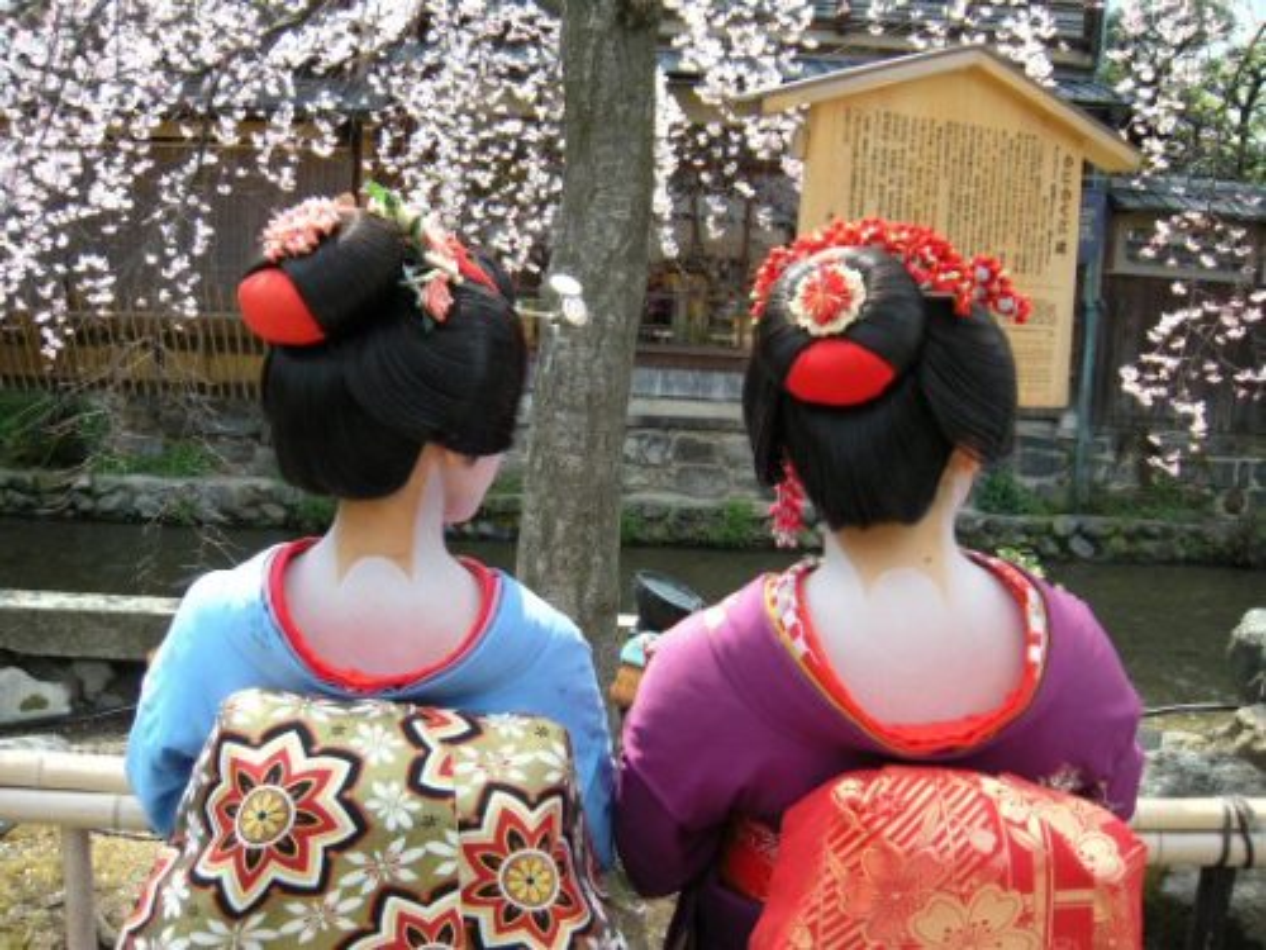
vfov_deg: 40.7
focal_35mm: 35
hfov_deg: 52.6
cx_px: 633
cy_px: 475
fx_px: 1280
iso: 64
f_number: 3.8
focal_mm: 5.9
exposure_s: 1/186
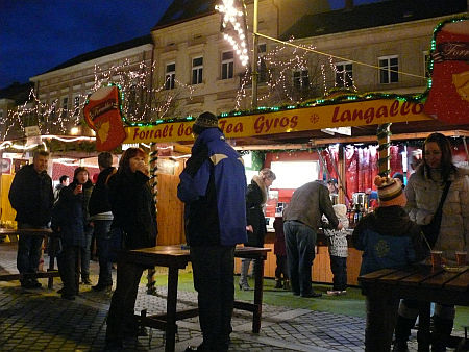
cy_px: 176
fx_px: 474
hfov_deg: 52.6
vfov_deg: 40.7
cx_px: 234
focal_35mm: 35
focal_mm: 7.4
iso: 800
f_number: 2.8
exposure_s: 1/13
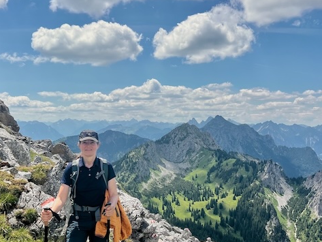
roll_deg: +0.2
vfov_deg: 32.8
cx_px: 172
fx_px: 409
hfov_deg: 42.9
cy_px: 137
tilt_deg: -1.4
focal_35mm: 44
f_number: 1.5
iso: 50
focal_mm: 5.7
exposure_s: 1/5882
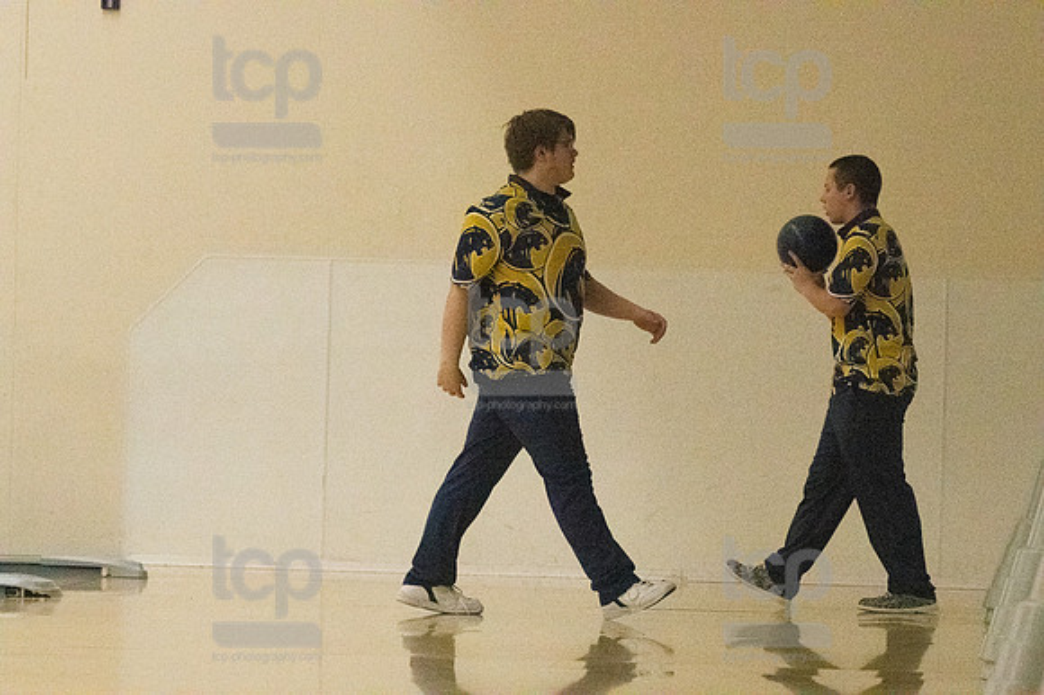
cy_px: 348
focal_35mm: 165
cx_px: 522
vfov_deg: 8.3
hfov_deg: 12.5
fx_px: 4782
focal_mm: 110
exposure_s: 1/1250
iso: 10000
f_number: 4.5
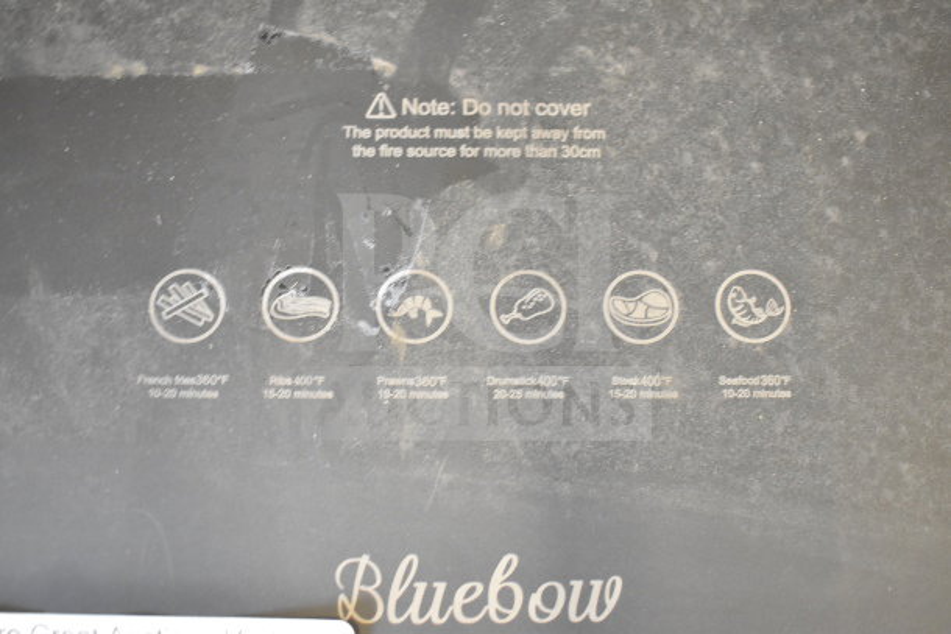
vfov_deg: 35.5
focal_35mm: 38
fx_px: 991
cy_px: 317
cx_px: 476
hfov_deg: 51.3
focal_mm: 25
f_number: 4
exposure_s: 1/40
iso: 3600
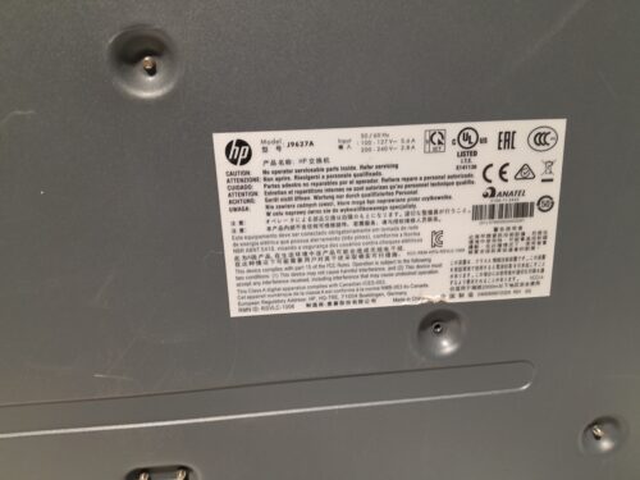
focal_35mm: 26
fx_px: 481
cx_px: 320
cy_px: 240
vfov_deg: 53.1
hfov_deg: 67.3
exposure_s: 1/50
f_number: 1.8
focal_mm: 3.98
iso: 125
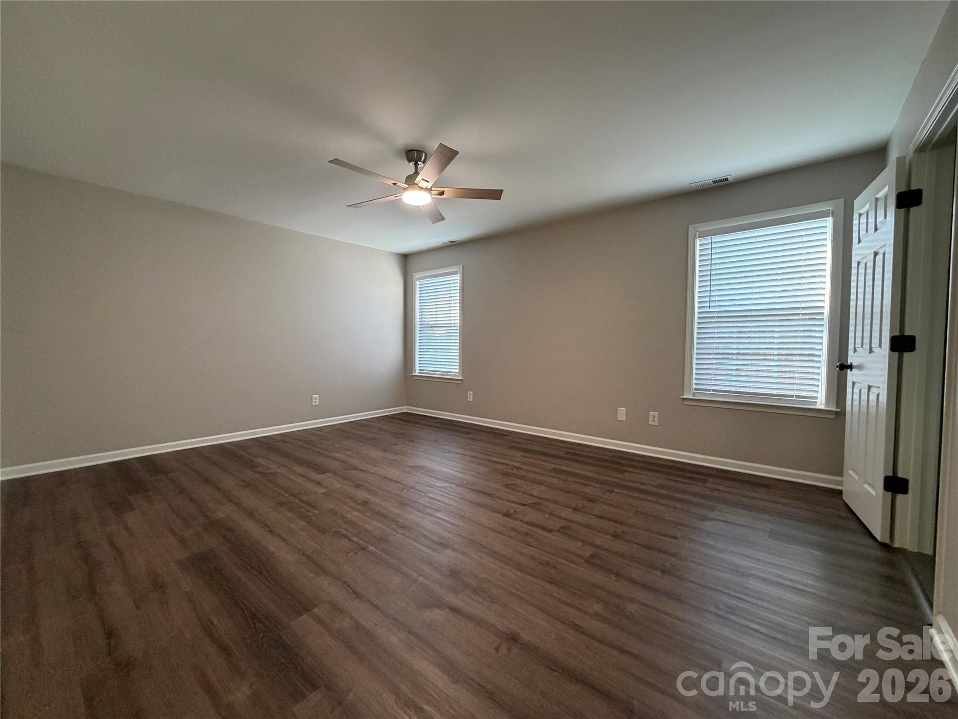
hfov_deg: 102.1
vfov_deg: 85.7
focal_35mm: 14
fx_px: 387
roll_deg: +0.1
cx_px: 479
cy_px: 360
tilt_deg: -2.5
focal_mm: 2.22
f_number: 2.2
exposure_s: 1/60
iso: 320
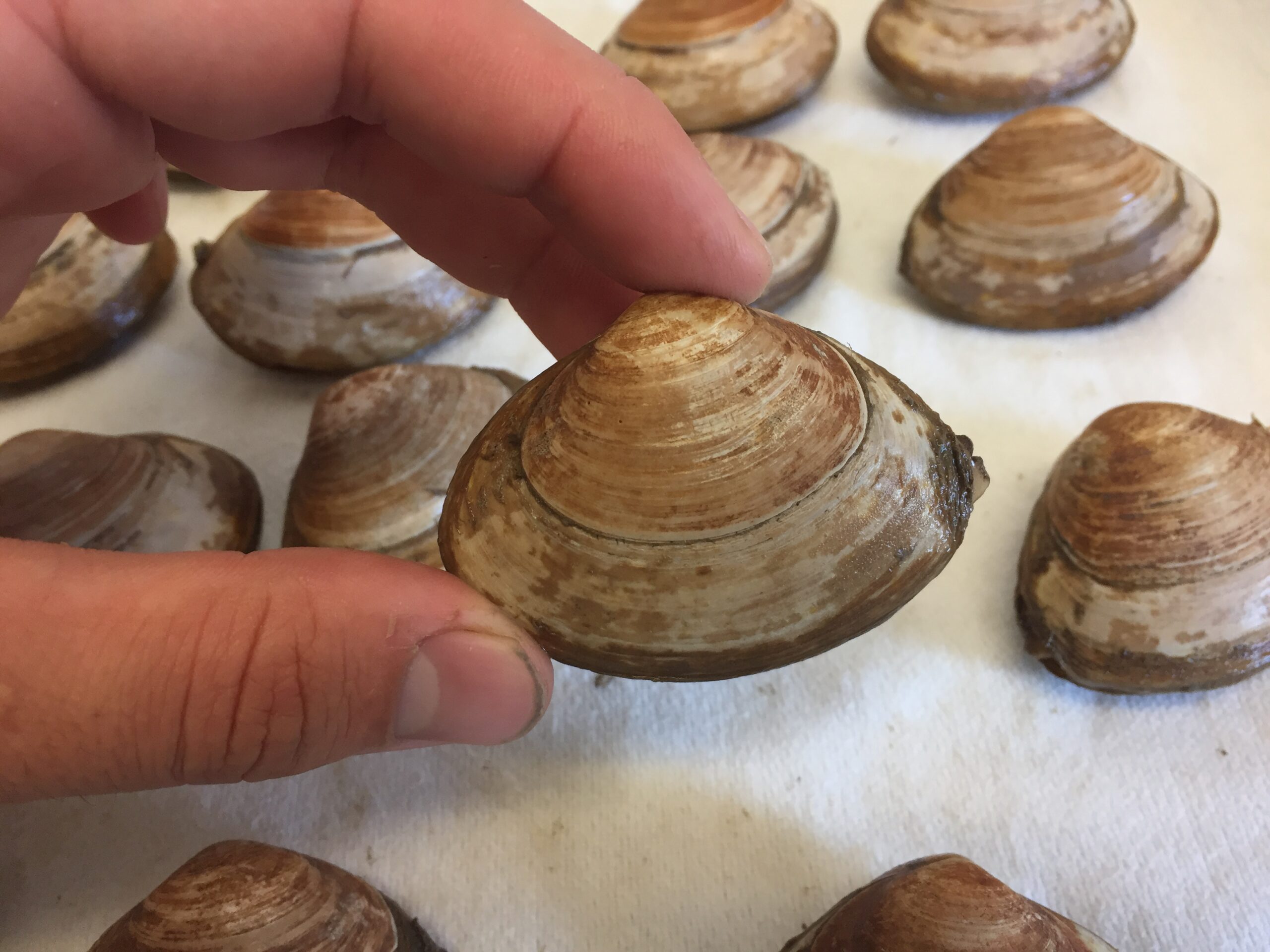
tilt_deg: -55.0
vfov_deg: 48.2
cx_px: 635
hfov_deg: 61.7
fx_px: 1064
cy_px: 476
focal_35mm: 29
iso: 32
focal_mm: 4.15
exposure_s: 1/33
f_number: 2.2
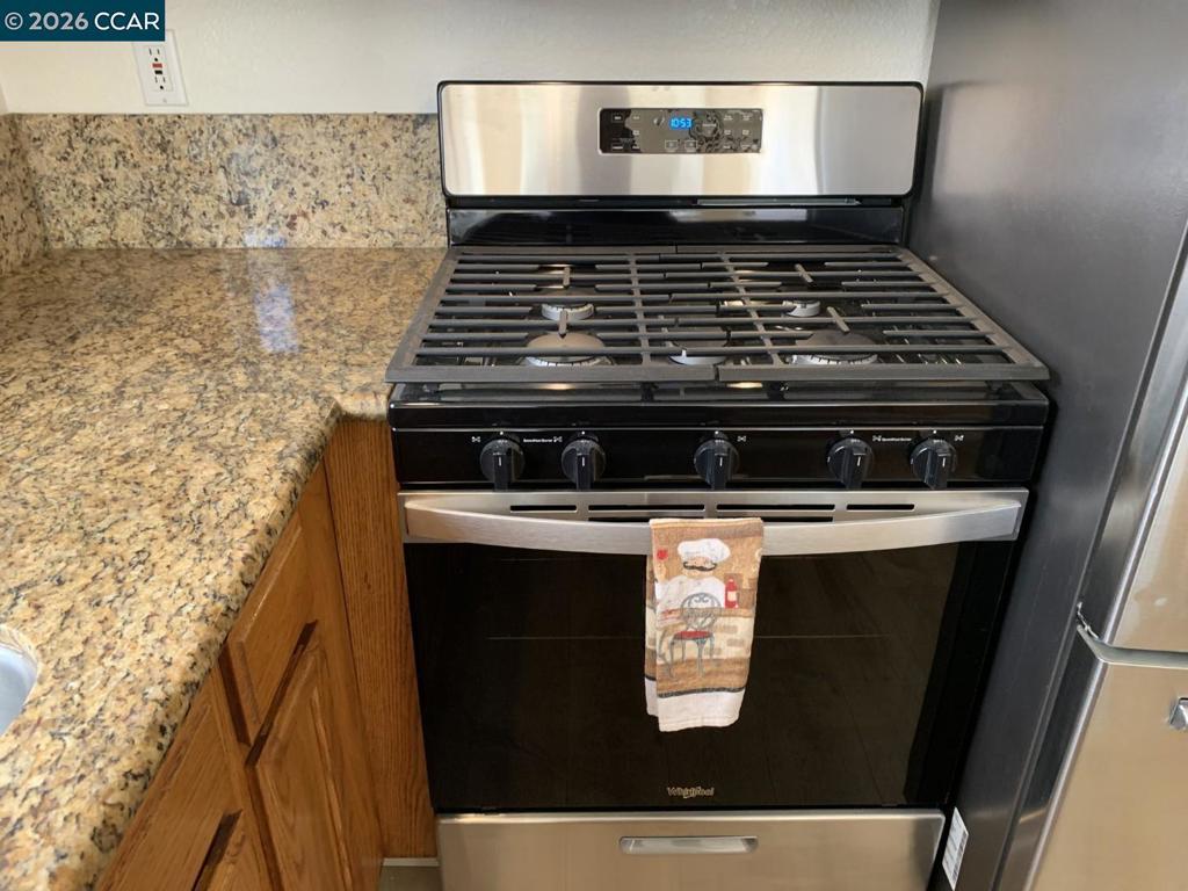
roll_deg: +0.5
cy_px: 446
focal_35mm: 26
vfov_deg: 53.1
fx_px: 892
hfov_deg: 67.3
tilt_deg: -27.1
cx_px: 594
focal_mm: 4.25
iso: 250
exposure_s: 1/60
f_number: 1.8
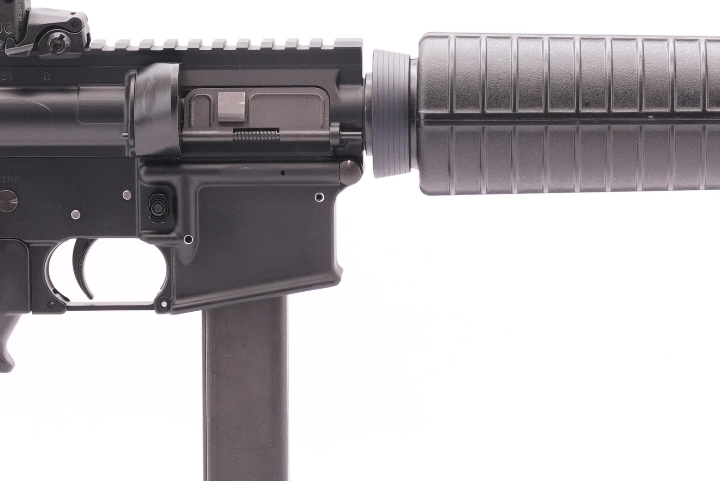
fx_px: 4021
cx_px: 289
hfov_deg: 10.2
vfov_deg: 6.8
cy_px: 163
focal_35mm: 201
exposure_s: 1/125
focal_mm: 48
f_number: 5.6
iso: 1000
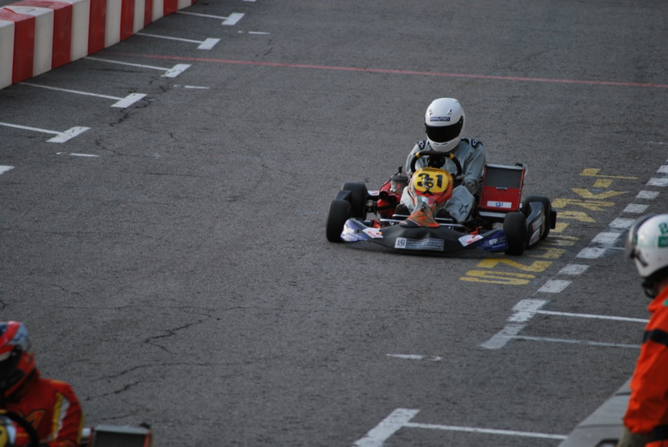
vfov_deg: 4.6
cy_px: 224
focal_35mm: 300
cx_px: 334
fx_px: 5572
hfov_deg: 6.9
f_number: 5.6
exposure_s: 1/500
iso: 280
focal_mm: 200
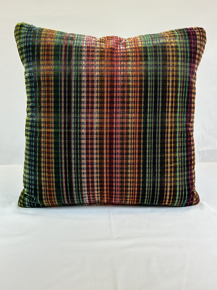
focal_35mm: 48
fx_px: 401
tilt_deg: -12.4
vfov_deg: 39.7
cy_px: 145
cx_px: 108
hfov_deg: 30.3
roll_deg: +0.6
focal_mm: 6.86
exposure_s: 1/120
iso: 125
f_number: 1.78
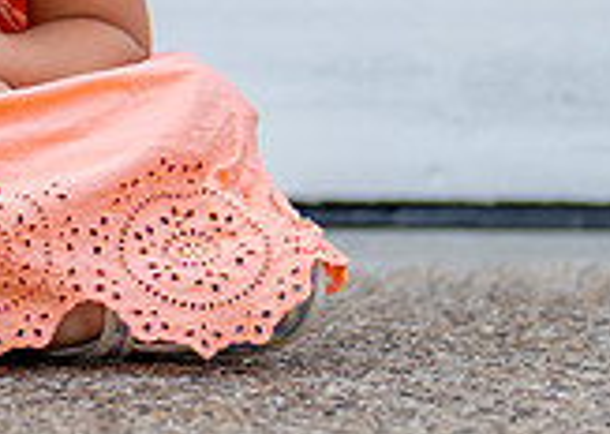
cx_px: -124
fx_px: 6073
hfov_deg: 5.7
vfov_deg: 4.1
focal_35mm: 351
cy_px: -21
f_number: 1.2
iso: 125
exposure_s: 1/800
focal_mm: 50
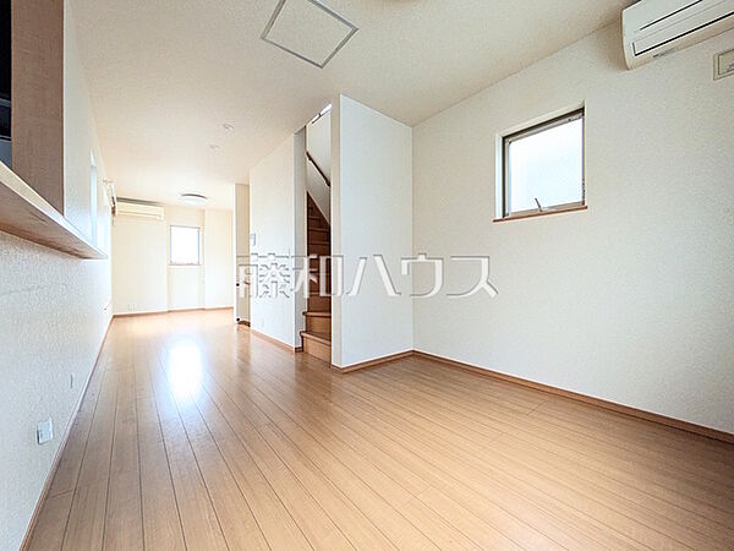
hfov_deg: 102.1
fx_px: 297
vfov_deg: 85.7
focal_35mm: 14
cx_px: 367
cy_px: 276
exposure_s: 1/50
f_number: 2.2
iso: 225
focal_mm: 1.83
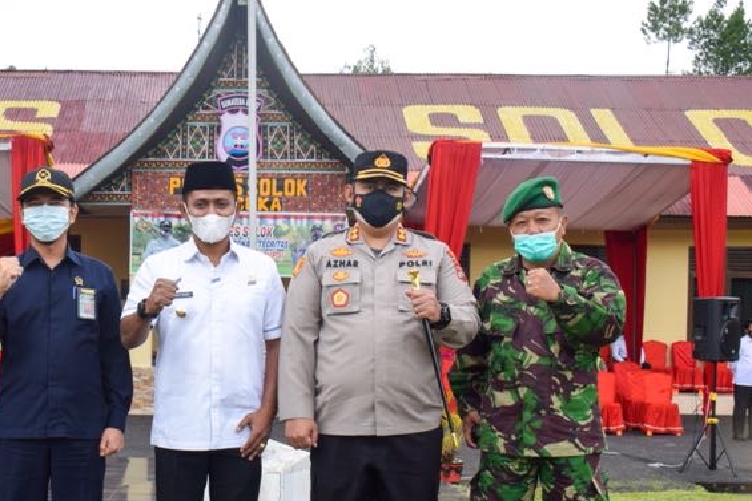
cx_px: 221
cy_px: 330
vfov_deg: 23.0
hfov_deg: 33.6
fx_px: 1228
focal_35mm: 59
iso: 250
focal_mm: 25
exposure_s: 1/250
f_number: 8
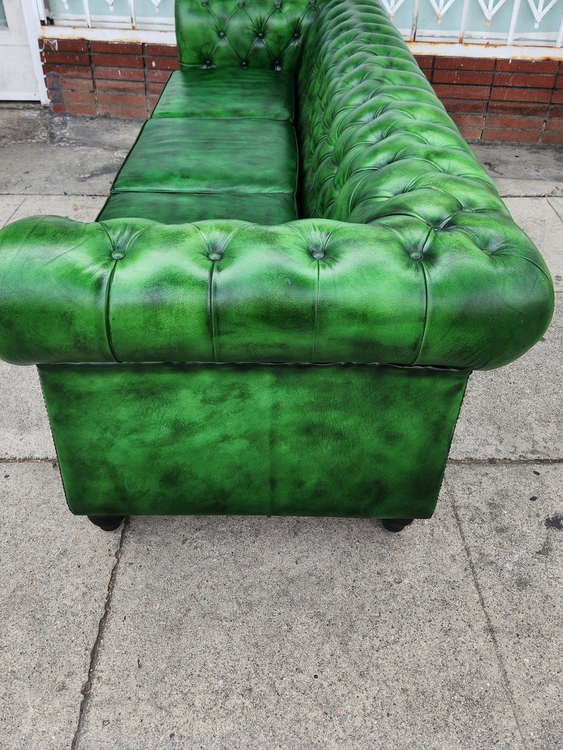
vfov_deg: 61.0
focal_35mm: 29
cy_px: 294
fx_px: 628
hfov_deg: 48.3
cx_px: 290
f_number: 1.8
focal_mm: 5.4
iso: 20
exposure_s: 1/249
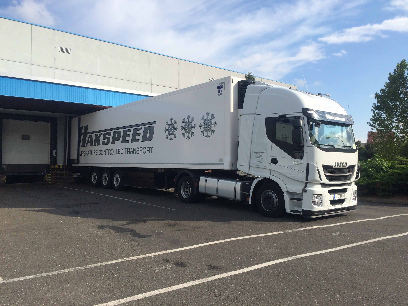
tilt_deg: +2.3
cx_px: 204
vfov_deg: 48.2
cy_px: 153
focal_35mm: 29
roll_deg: +0.9
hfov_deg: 61.7
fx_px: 342
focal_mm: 4.15
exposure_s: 1/2415
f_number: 2.2
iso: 32
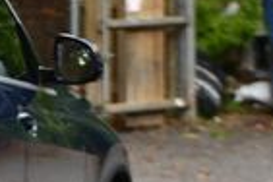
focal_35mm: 507
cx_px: -287
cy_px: 141
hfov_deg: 4.0
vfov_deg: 2.7
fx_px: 3844
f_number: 5
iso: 400
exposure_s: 1/250
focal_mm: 75
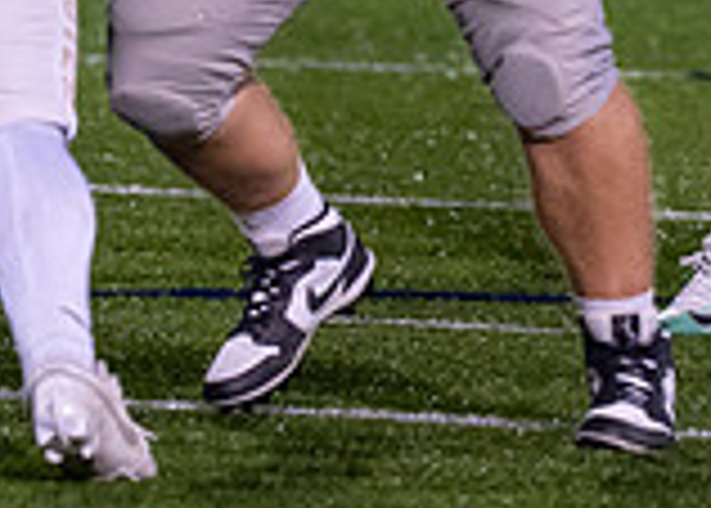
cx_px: 695
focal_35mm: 1048
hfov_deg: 1.9
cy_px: -577
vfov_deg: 1.4
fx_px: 21171
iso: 2500
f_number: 2.8
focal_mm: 153
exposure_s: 1/1000
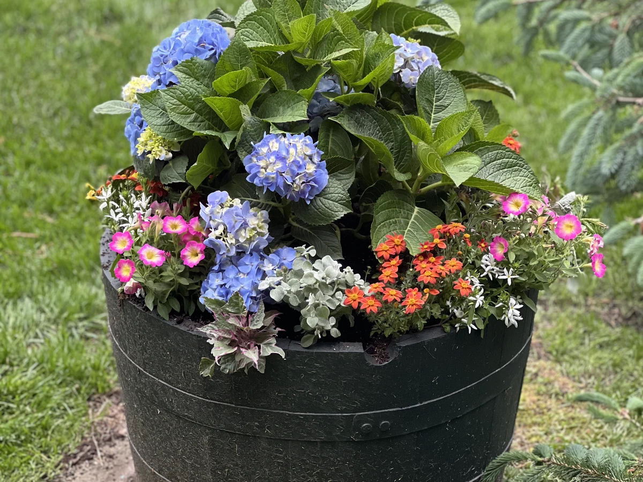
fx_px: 1430
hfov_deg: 25.3
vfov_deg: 19.1
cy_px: 241
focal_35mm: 77
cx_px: 322
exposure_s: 1/121
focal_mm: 9
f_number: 2.8
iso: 200
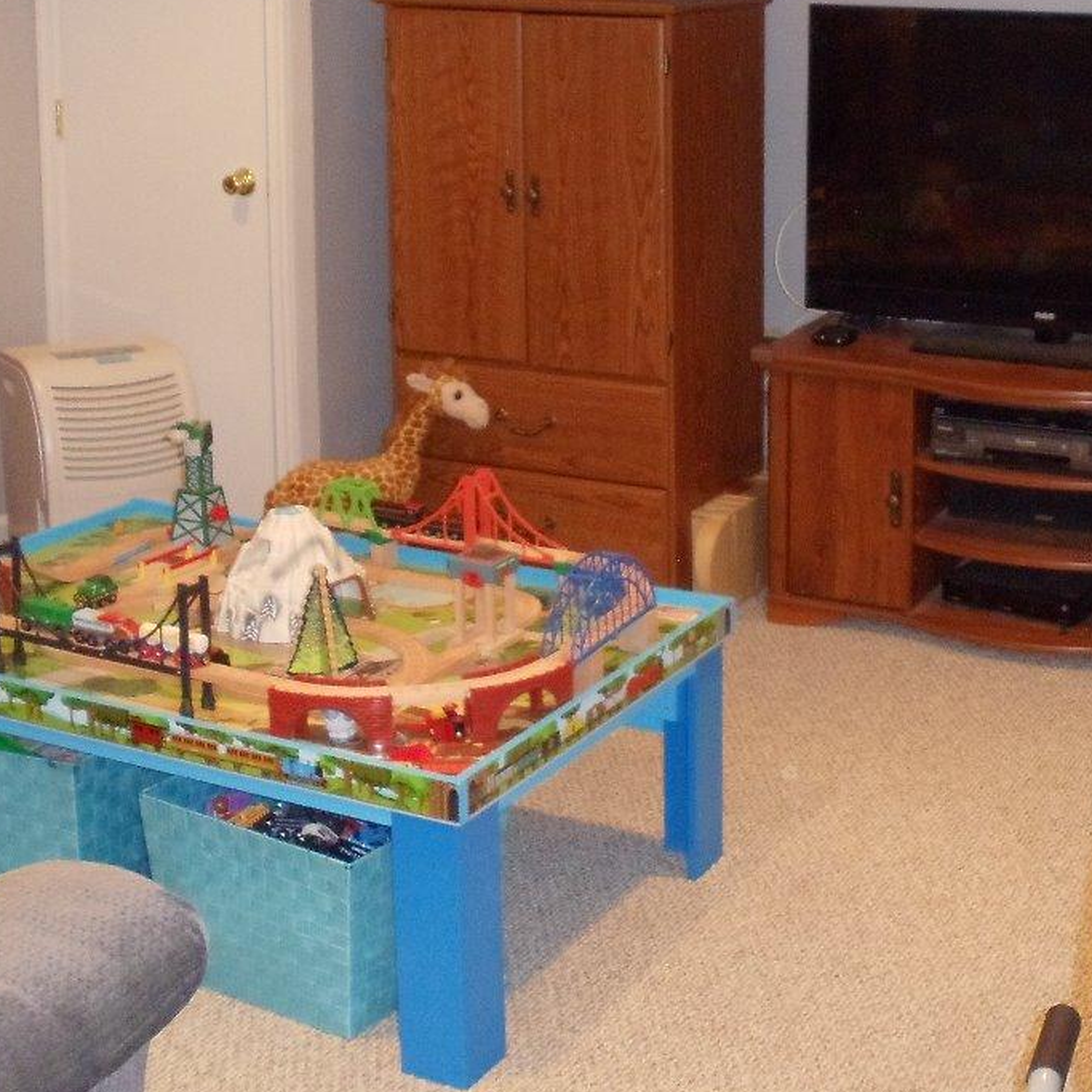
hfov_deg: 21.0
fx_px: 2927
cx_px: 748
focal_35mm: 82
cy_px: 277
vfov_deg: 21.0
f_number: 3.5
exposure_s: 1/8
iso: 400
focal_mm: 6
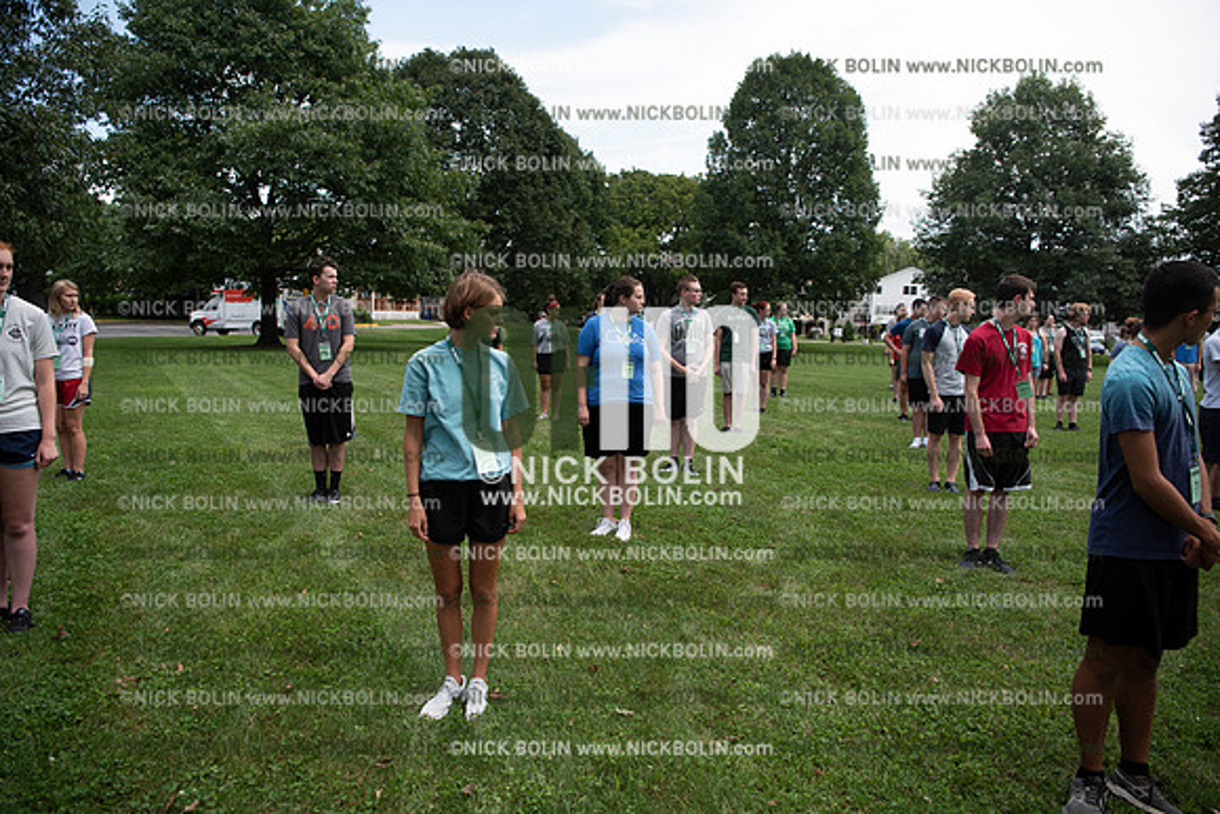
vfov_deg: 53.2
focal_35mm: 24
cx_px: 610
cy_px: 407
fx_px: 813
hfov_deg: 73.7
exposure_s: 1/640
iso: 125
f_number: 3.5
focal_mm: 24
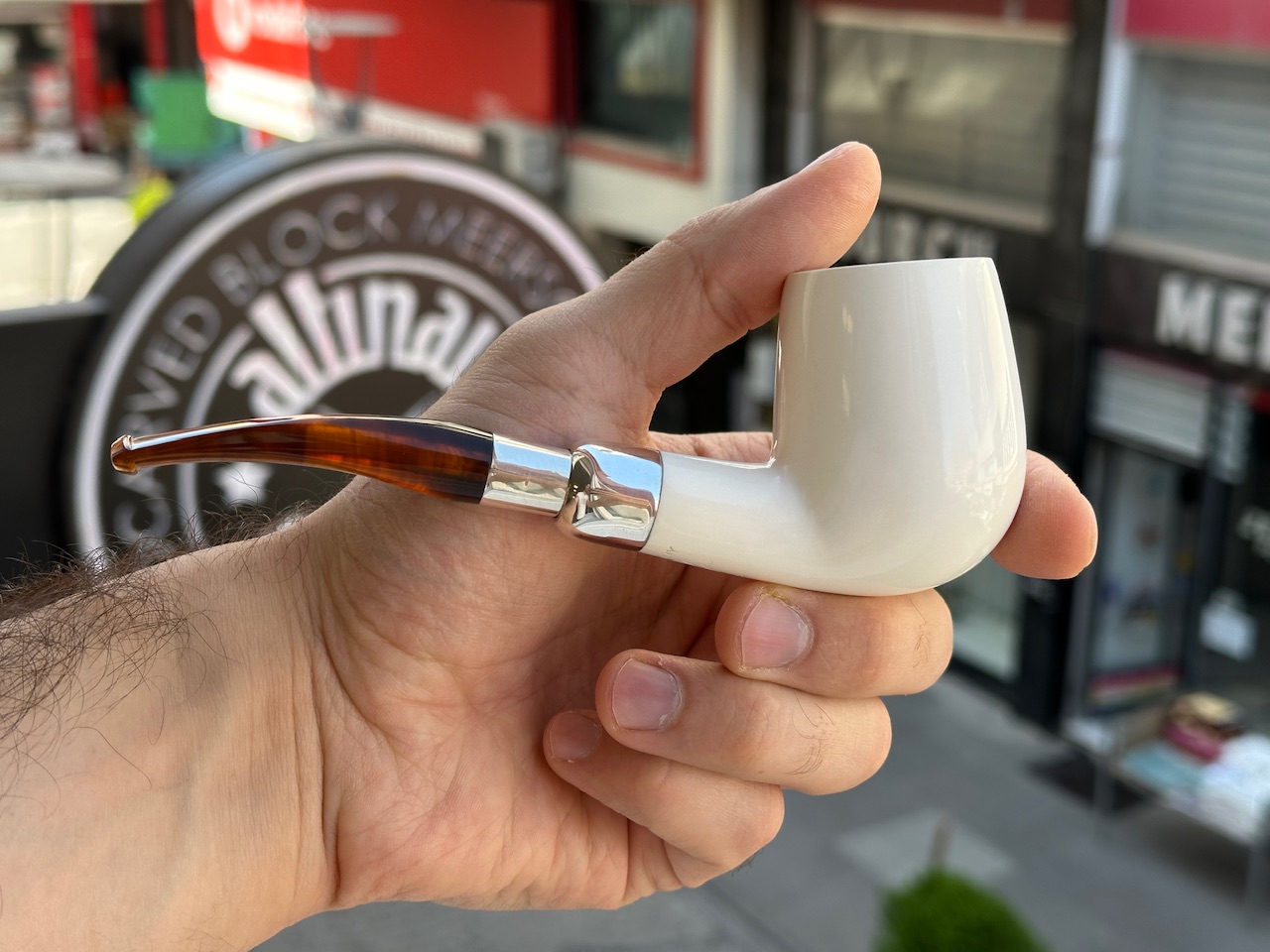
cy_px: 476
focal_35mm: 48
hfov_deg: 39.7
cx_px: 635
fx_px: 1761
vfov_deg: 30.3
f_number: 1.78
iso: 64
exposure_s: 1/503
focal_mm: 6.86
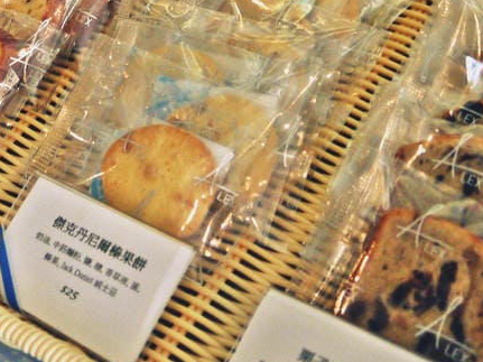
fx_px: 1088
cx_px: -7
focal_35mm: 78
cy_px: -58
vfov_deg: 18.1
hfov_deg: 23.9
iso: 400
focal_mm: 14
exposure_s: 1/60
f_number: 3.5
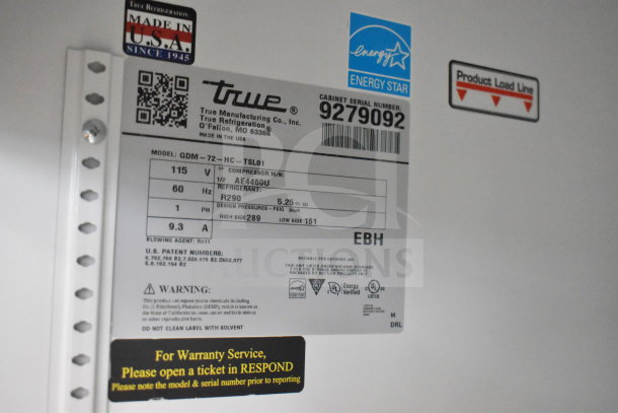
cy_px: 206
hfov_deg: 45.0
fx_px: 747
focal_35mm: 44
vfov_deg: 30.9
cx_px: 309
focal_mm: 29
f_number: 4.2
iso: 11400
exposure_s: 1/50
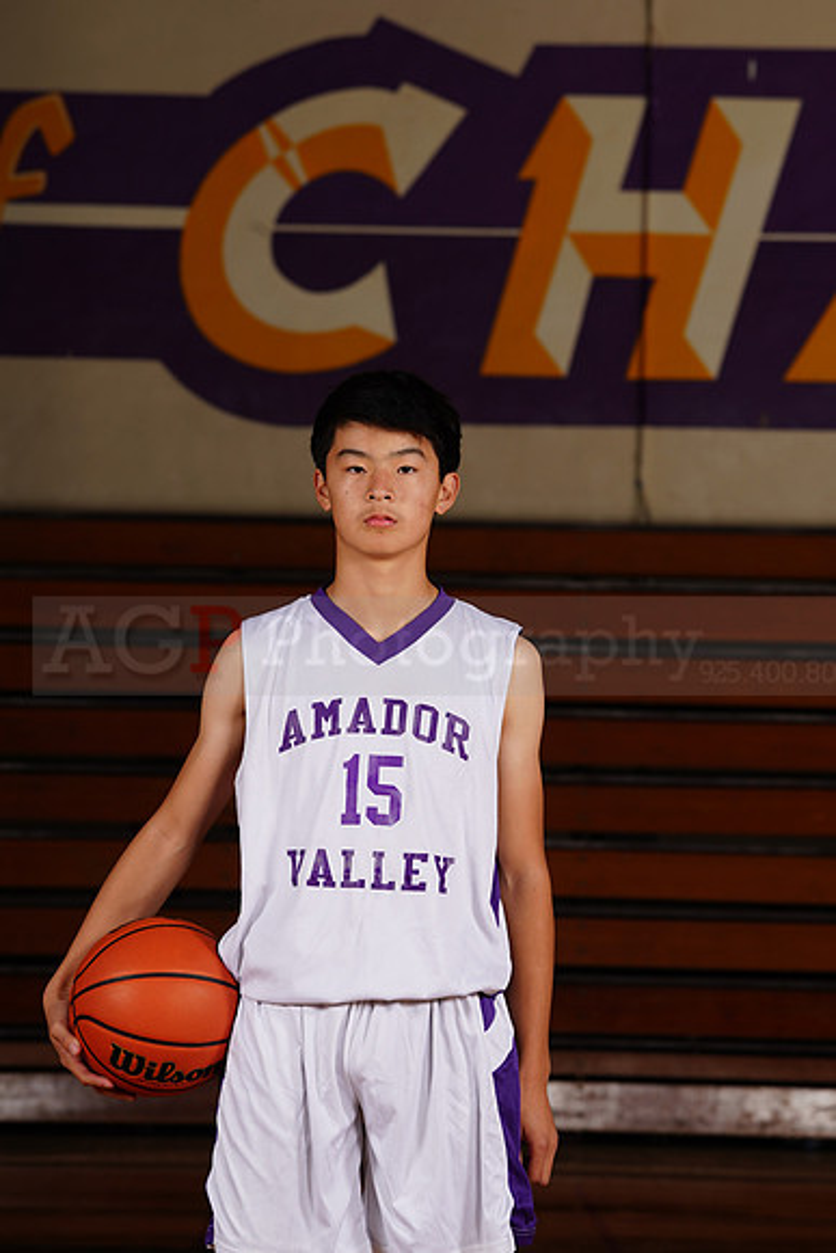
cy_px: 626
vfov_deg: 12.2
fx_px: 5883
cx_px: 418
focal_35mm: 169
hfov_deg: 8.1
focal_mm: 169
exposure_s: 1/200
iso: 200
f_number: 9
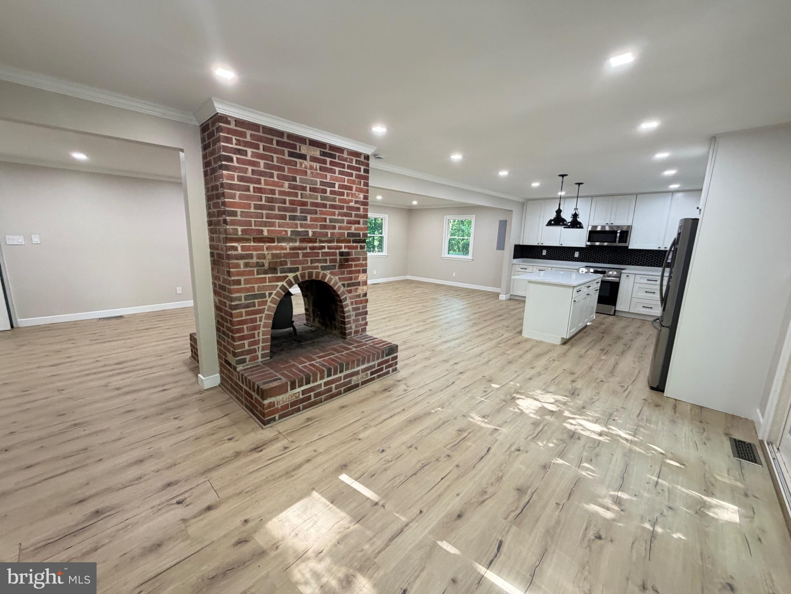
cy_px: 297
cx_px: 396
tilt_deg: -12.5
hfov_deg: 102.1
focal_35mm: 14
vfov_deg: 85.7
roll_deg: -1.2
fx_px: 320
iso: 250
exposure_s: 1/60
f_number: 2.2
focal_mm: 2.22
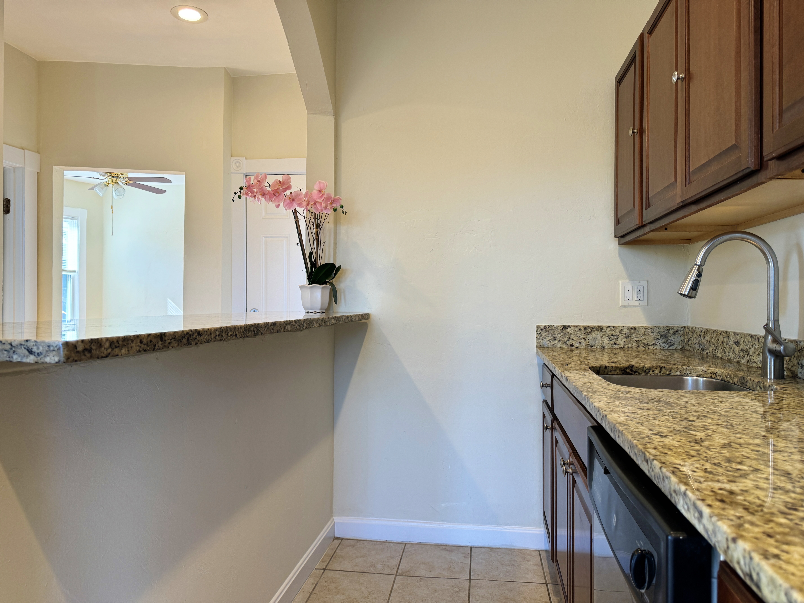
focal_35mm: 24
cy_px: 302
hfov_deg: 71.6
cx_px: 402
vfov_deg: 56.8
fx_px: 557
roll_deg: -0.6
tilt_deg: -0.2
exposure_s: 1/120
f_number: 1.78
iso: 125
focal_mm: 6.86
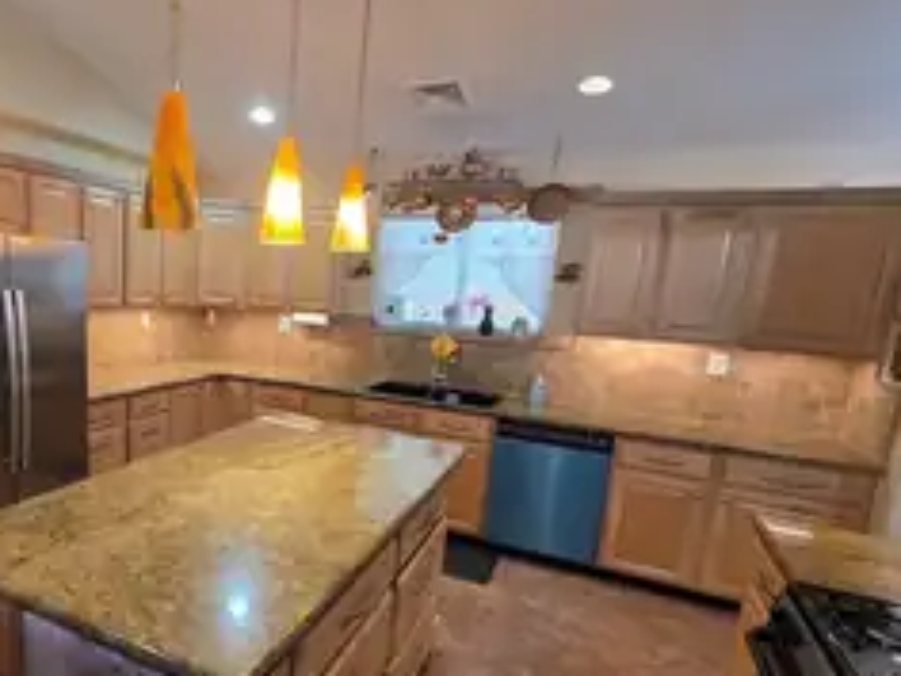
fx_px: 573
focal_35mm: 22
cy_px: 390
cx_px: 248
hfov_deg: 72.2
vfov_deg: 60.8
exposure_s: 1/60
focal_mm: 2.2
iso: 250
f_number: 1.9
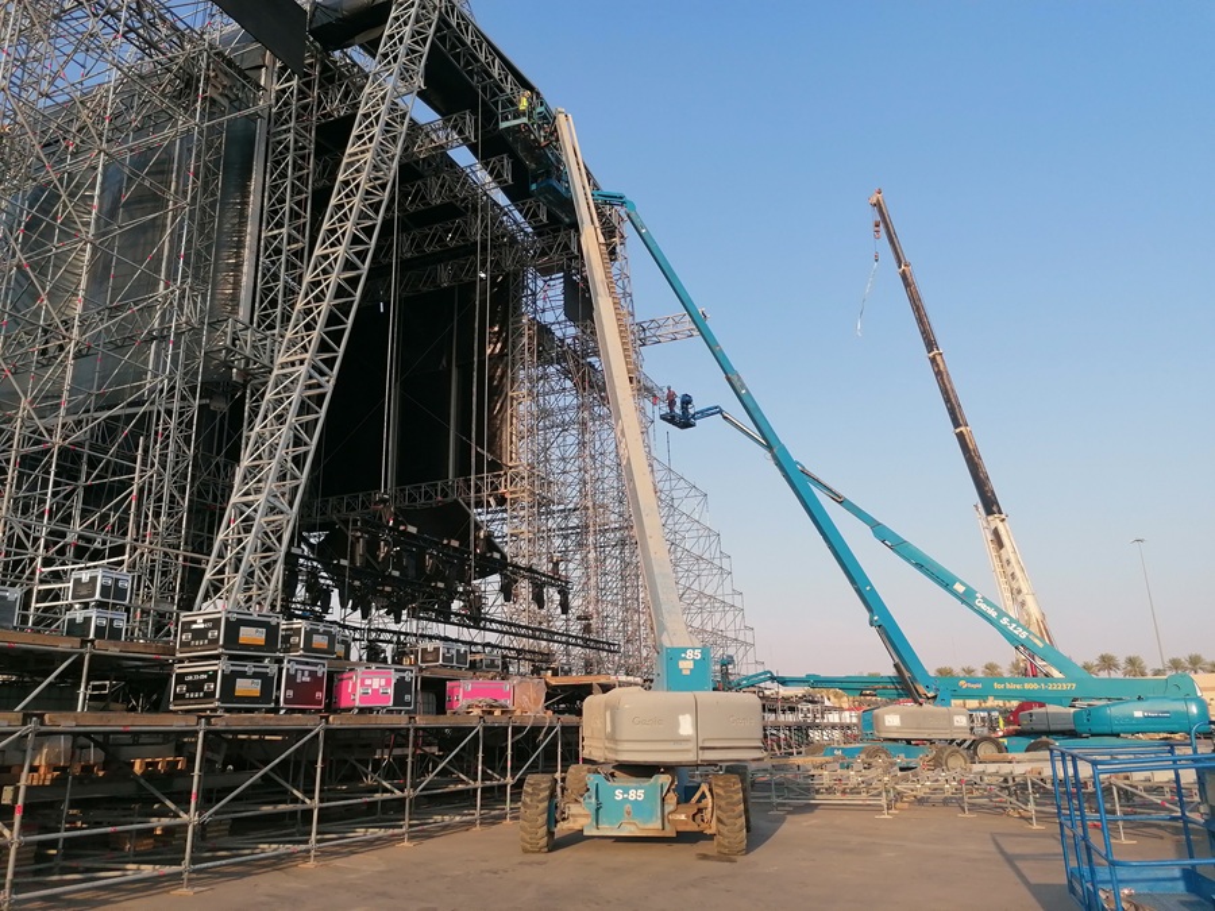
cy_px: 456
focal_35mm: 27
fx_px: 948
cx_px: 608
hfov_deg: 65.3
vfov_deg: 51.4
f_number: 1.8
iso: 50
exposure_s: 1/842
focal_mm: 4.75
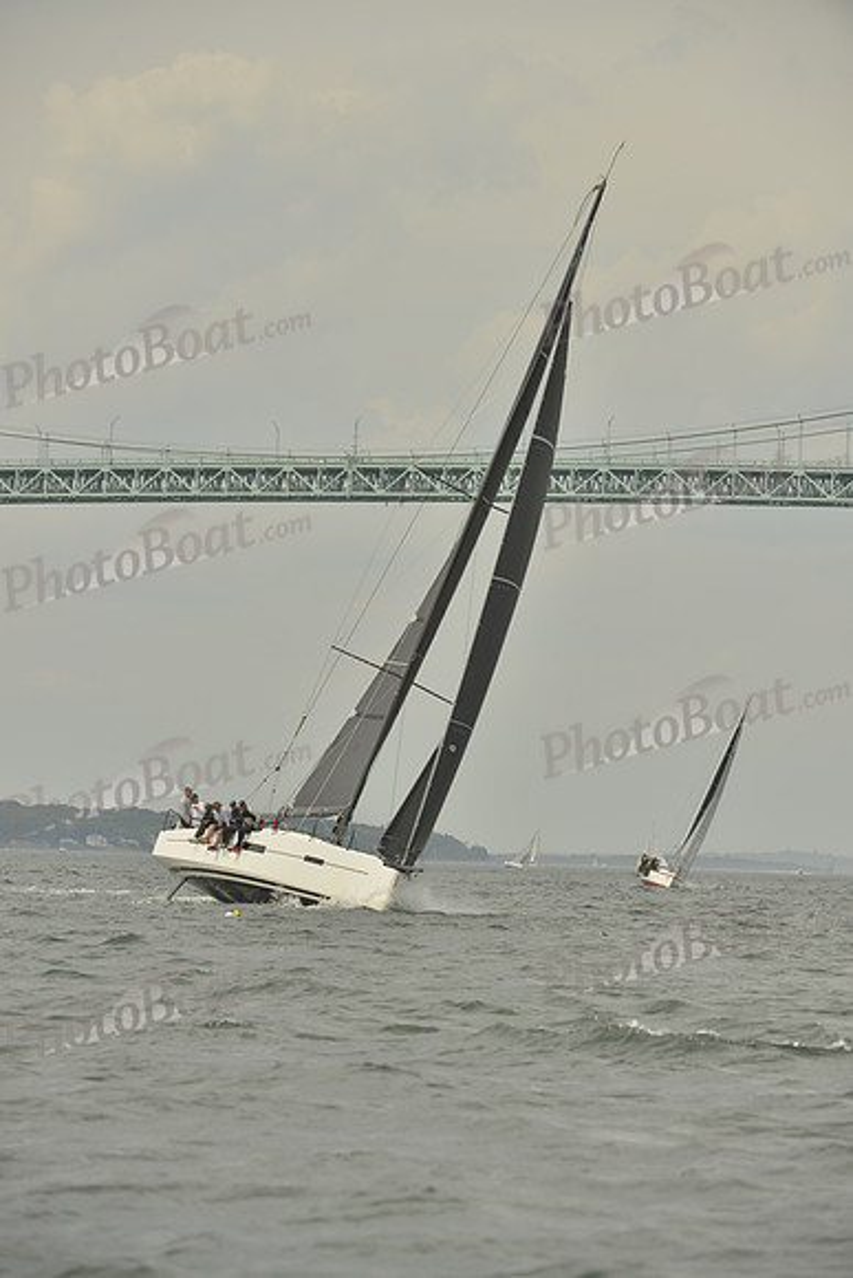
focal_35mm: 200
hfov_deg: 6.9
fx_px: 7104
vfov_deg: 10.3
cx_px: 426
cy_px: 639
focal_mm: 200
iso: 280
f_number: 8
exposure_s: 1/1250
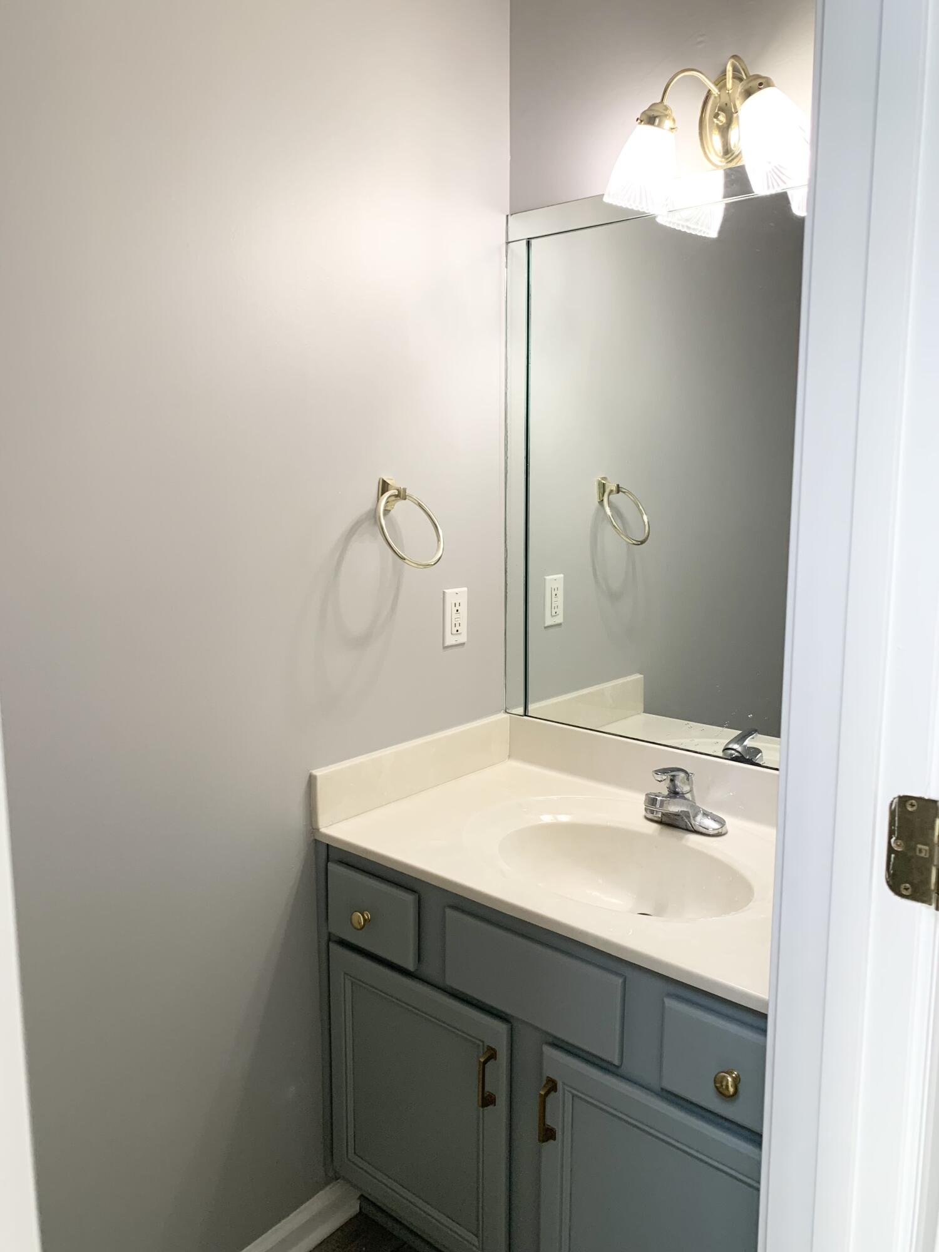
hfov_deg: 53.1
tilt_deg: -8.7
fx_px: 940
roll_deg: +0.3
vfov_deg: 67.3
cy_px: 626
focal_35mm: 26
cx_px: 470
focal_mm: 4.25
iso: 100
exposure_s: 1/78
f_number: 1.8
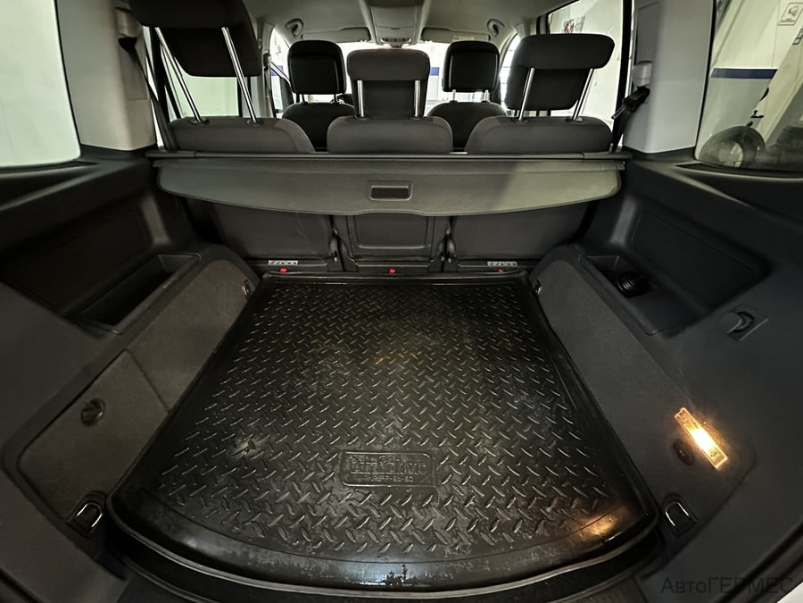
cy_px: 302
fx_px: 325
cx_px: 402
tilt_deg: -35.9
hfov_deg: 102.1
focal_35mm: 14
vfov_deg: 85.7
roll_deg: -0.7
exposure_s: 1/25
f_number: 2.2
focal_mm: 2.22
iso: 1250
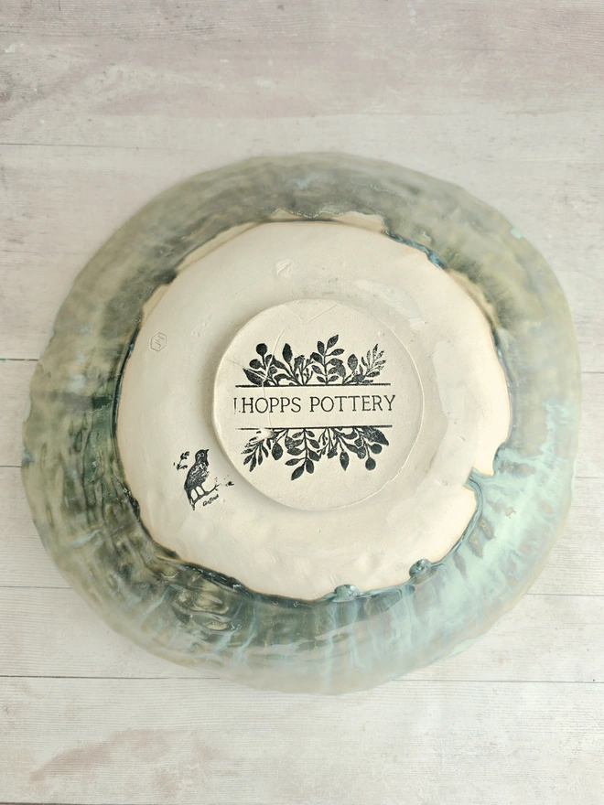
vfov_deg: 73.9
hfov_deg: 58.9
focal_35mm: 23
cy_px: 402
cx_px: 302
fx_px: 535
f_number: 1.7
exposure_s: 1/109
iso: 12
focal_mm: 6.3
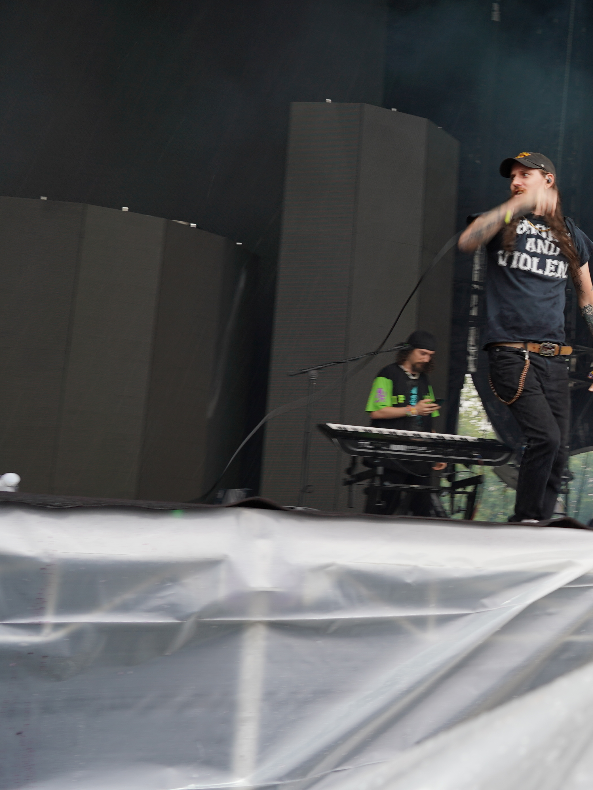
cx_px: 822
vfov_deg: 32.1
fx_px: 1370
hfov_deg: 21.5
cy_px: 329
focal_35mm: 60
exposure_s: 1/60
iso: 100
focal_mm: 29
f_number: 5.6
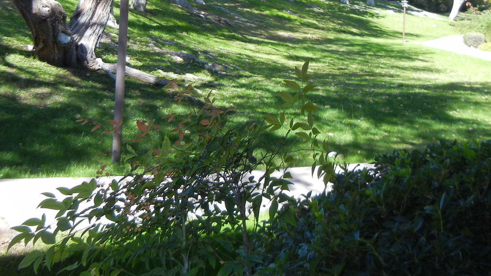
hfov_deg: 33.8
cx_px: 253
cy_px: 51
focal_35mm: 62
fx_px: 807
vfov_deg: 19.2
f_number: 3.5
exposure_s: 1/372
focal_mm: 5.4
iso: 160
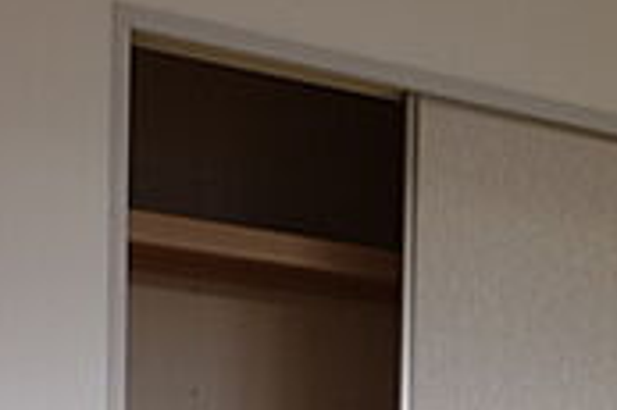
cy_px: 688
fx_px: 1524
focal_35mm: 89
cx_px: 874
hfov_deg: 20.3
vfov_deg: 14.0
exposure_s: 1/60
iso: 320
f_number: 3.5
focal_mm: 16
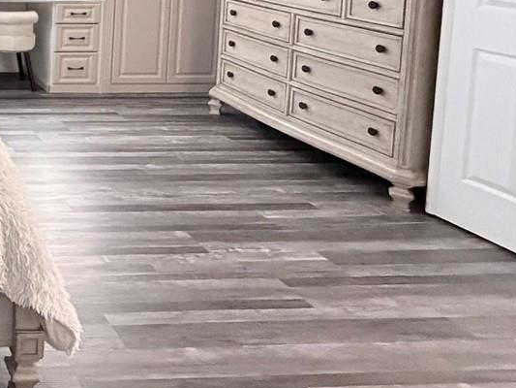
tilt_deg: -5.0
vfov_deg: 30.6
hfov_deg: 33.4
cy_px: -41
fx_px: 626
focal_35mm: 42
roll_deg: -0.2
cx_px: -147
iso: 1000
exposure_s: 1/60
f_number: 2.2
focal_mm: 2.22
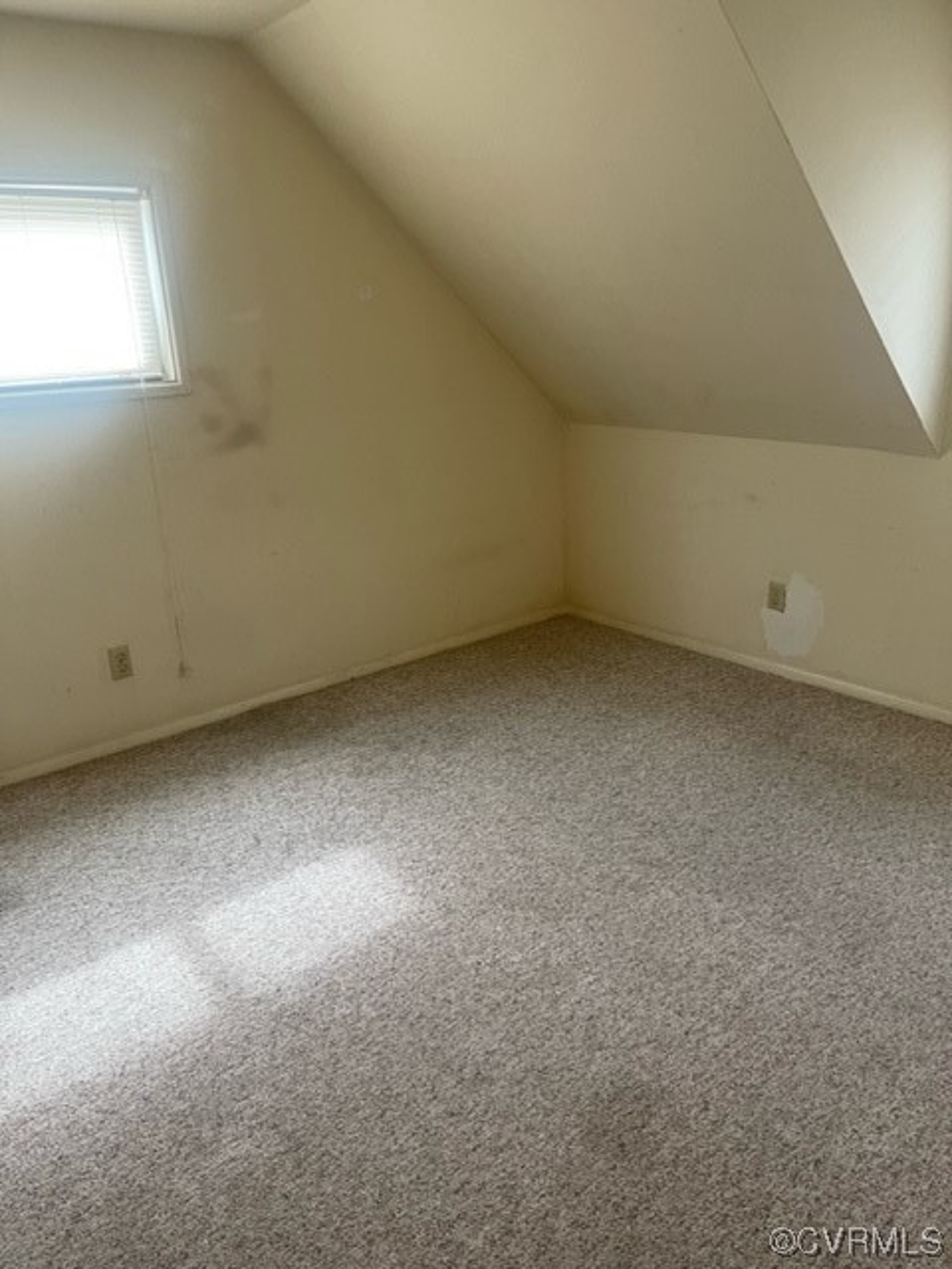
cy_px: 634
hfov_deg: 53.1
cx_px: 476
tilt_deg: -19.2
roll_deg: +4.0
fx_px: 953
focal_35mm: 26
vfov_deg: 67.3
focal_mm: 5.1
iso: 125
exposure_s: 1/77
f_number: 1.6
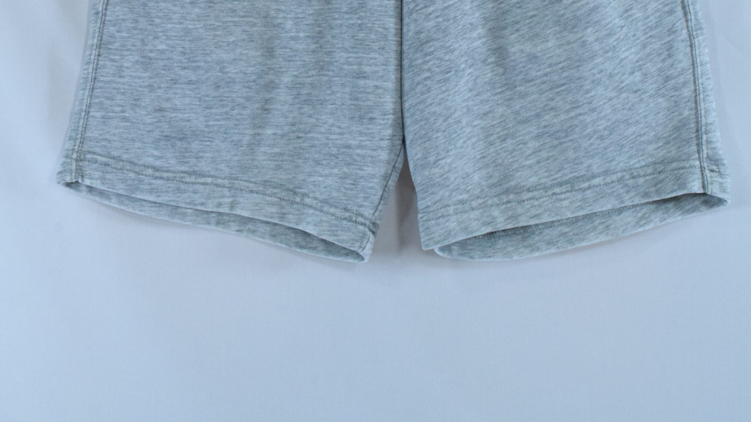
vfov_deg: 15.6
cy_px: -122
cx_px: 378
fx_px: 1469
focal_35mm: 74
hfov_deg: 28.7
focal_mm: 31
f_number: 18
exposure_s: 1/160
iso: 3200
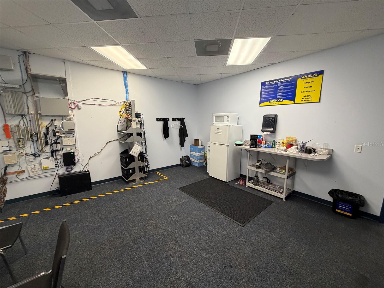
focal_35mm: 14
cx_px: 192
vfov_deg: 85.7
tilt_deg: -7.3
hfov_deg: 102.1
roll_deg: +0.4
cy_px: 144
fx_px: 155
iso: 250
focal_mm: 2.22
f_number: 2.2
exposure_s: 1/60
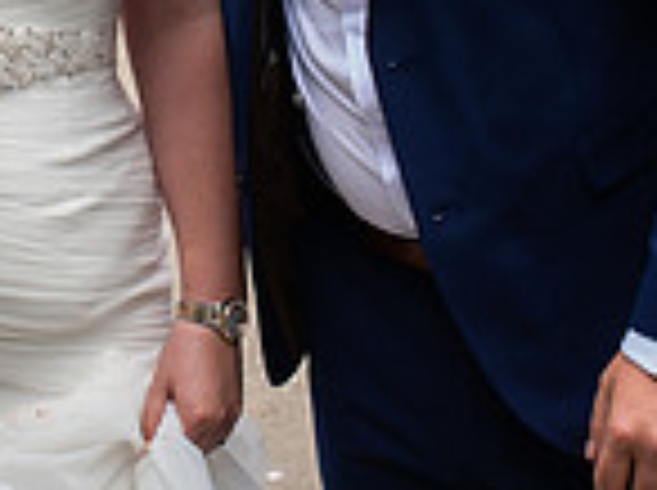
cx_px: 31
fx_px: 2823
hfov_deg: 13.1
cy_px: -337
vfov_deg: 9.5
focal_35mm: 149
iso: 320
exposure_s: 1/500
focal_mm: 35
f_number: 4
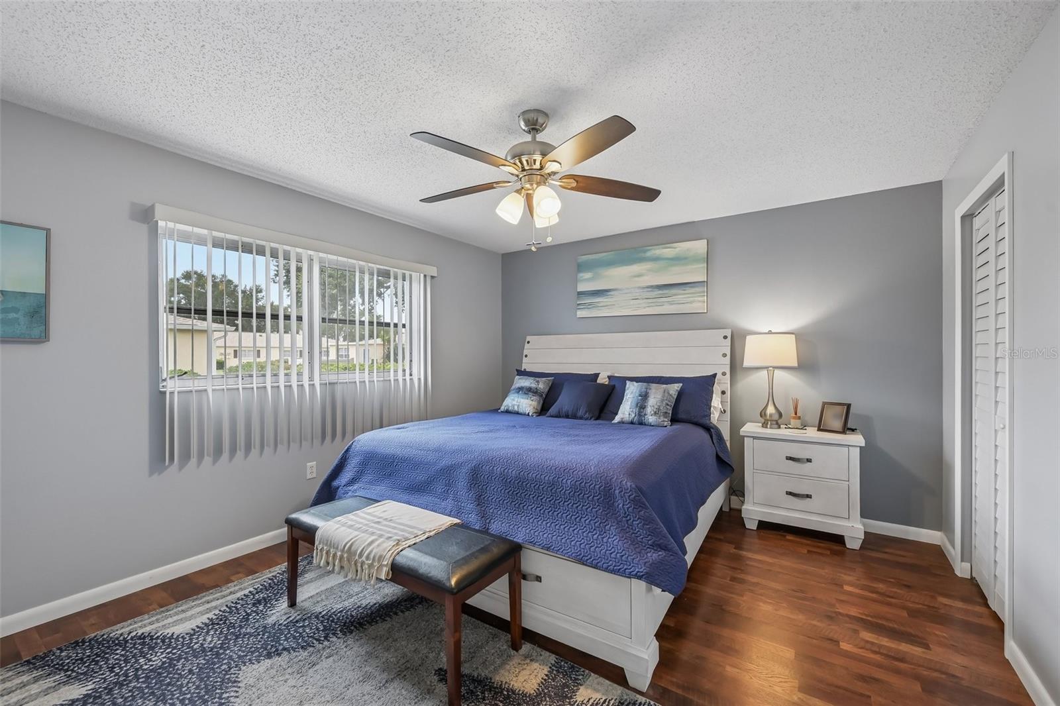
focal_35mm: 14
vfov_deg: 81.2
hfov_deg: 104.3
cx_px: 530
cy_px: 353
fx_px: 412
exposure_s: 1/15
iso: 400
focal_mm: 14
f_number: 8
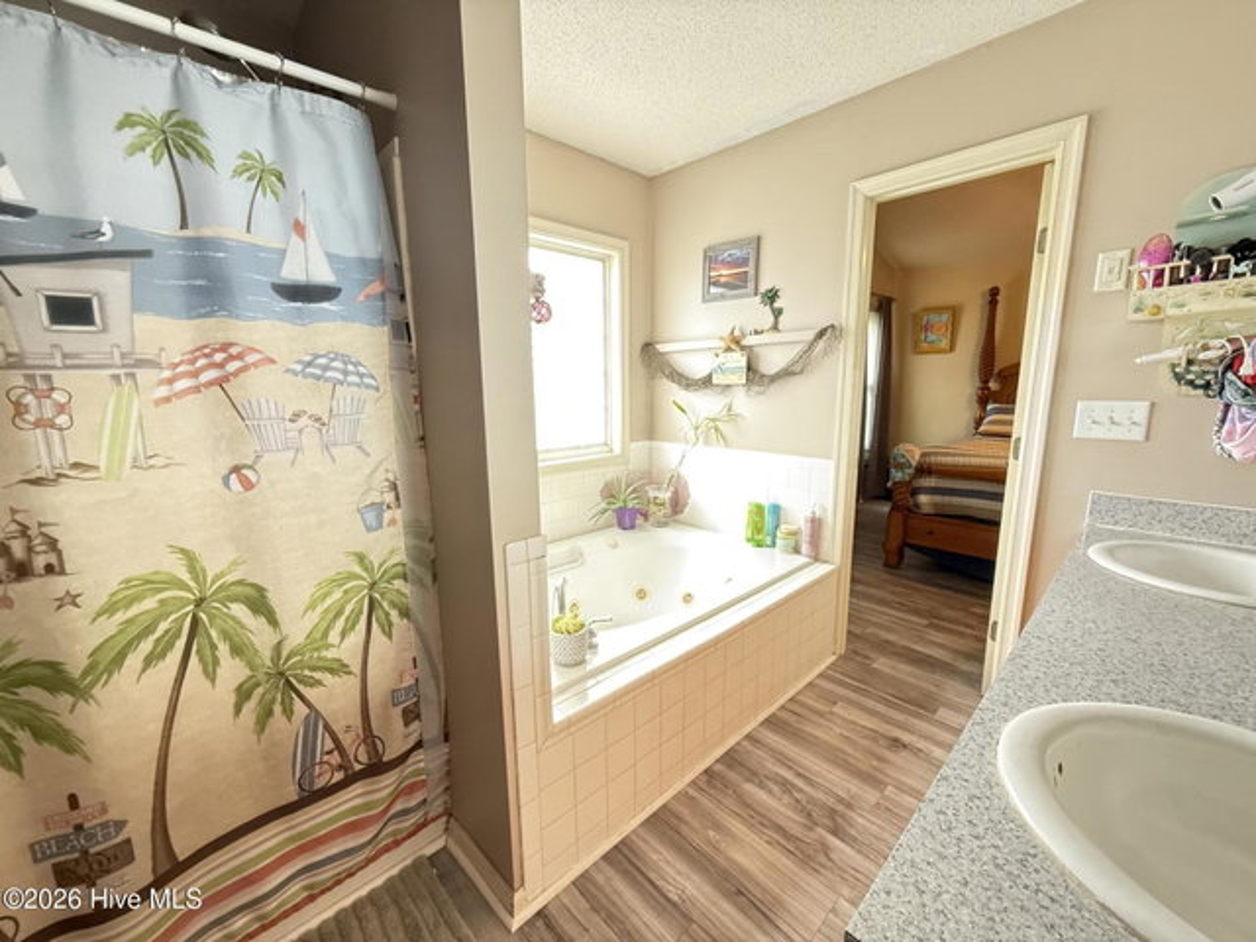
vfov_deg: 85.7
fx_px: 508
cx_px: 628
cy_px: 471
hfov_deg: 102.1
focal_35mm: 14
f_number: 2.2
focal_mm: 2.22
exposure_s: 1/60
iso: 640
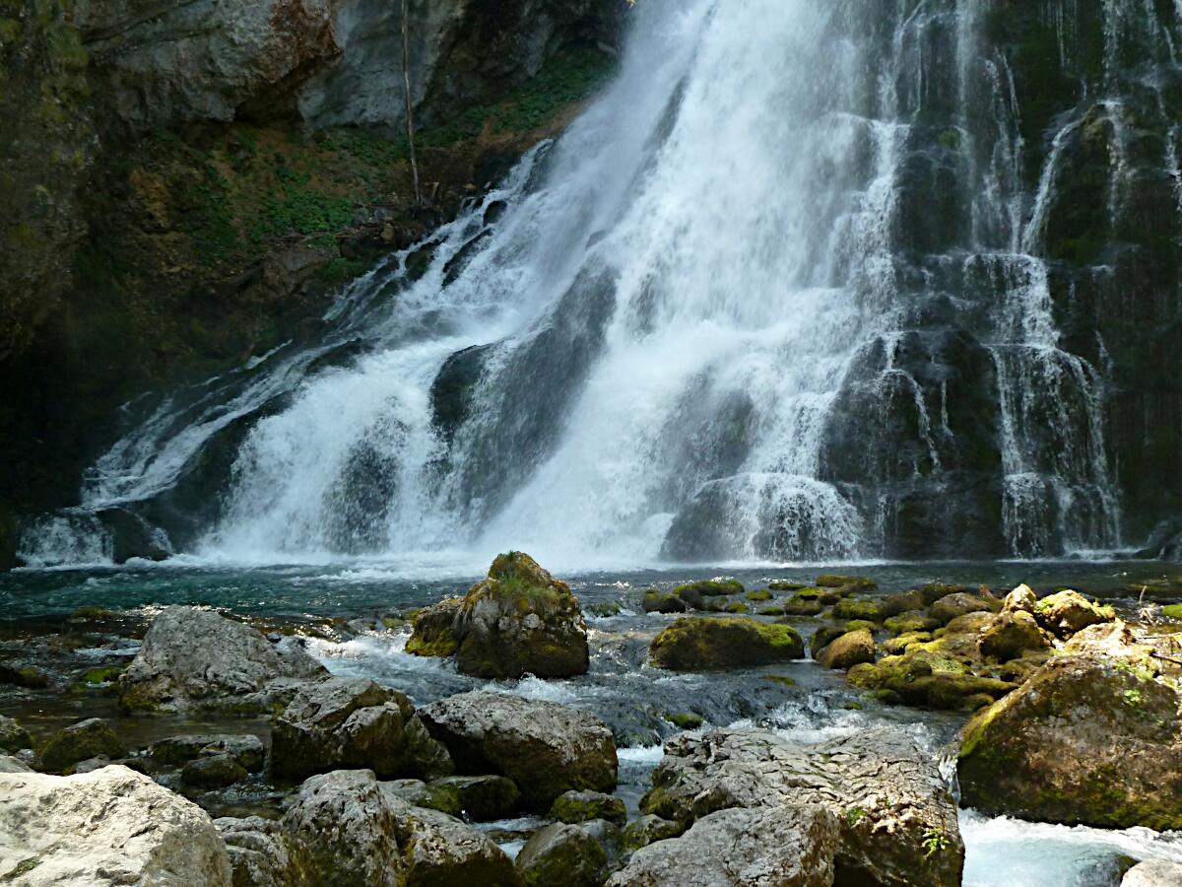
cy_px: 444
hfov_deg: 36.8
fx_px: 1776
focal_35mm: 52
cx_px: 591
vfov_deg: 28.0
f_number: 3.8
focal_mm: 8.5
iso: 160
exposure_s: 1/125
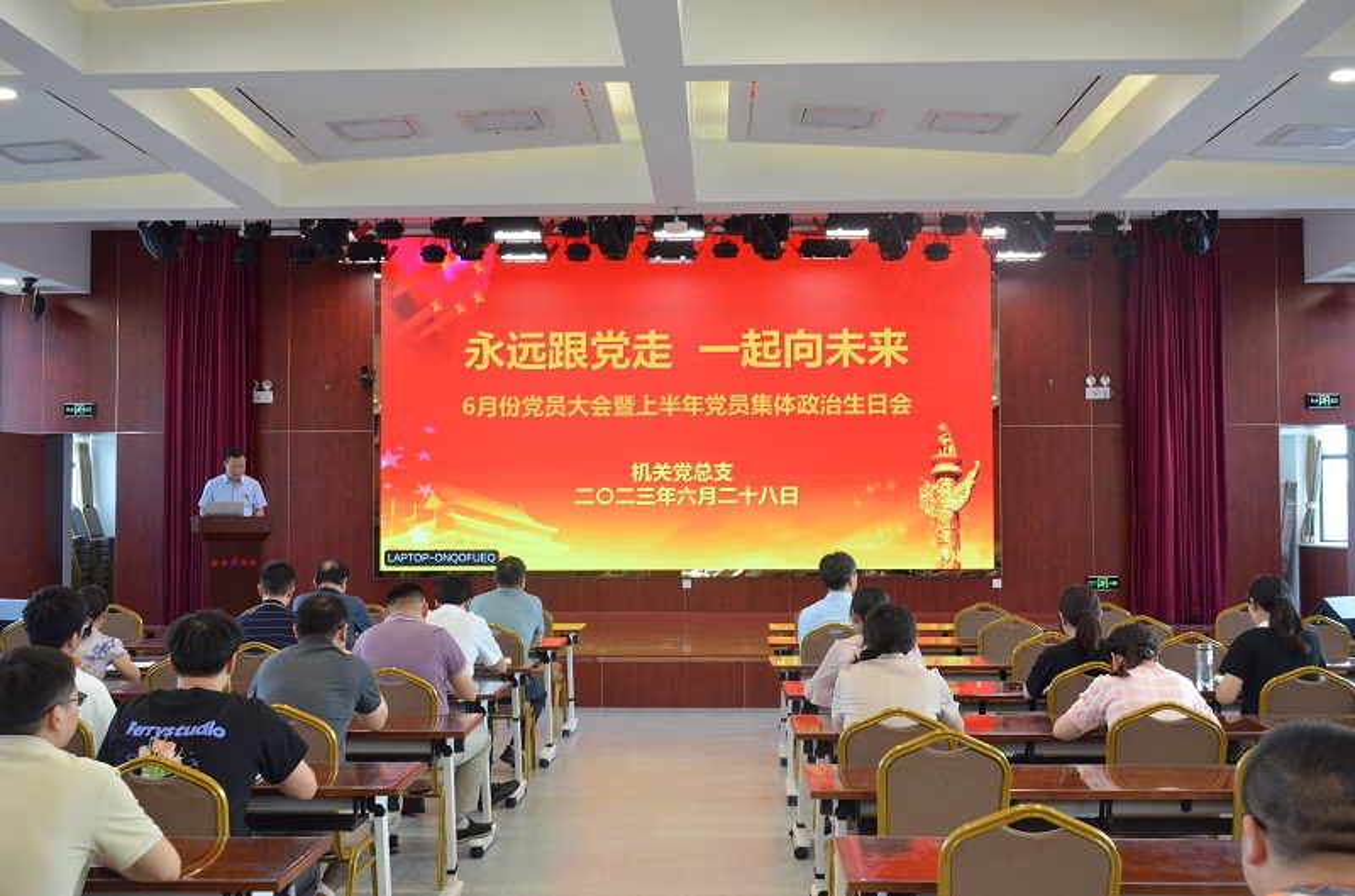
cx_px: 678
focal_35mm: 40
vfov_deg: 32.8
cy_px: 448
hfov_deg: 48.0
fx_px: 1520
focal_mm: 27
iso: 2000
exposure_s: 1/160
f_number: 6.3
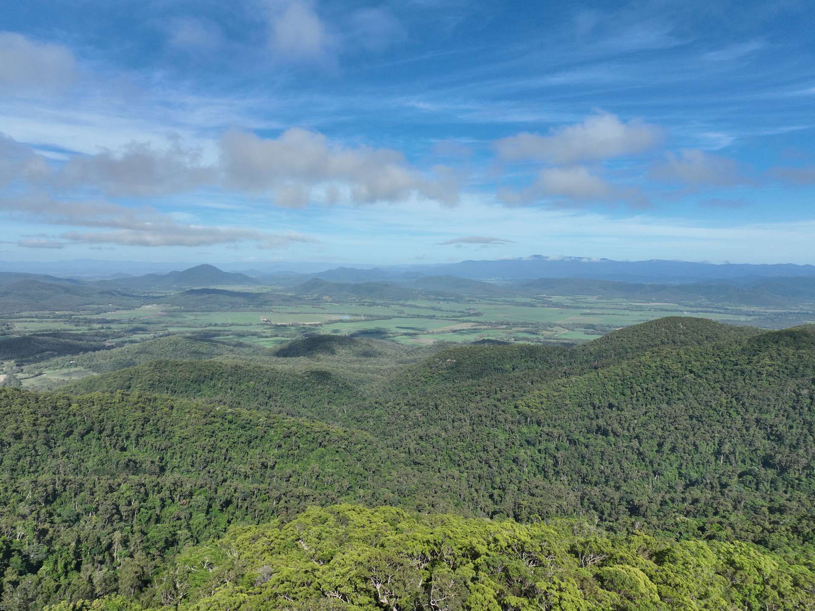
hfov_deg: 71.6
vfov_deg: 56.8
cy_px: 306
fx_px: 565
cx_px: 408
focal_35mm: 24
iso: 120
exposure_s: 1/2000
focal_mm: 12.29
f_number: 2.8
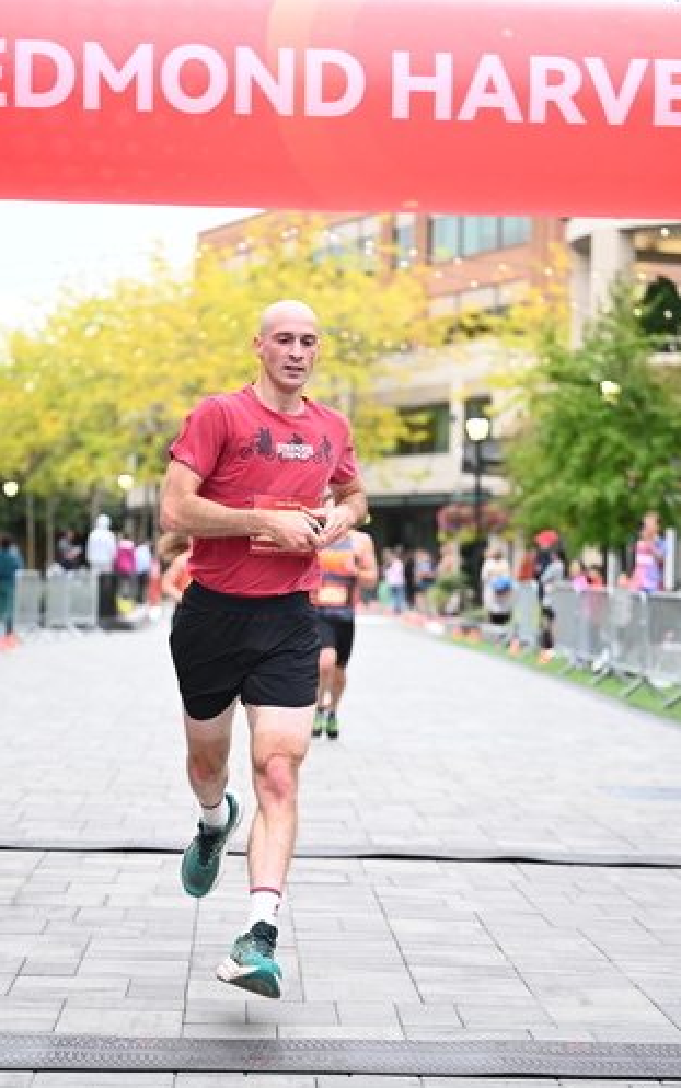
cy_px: 600
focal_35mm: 79
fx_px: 2344
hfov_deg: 16.5
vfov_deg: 26.1
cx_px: 295
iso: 1600
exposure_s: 1/800
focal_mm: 70
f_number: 2.8
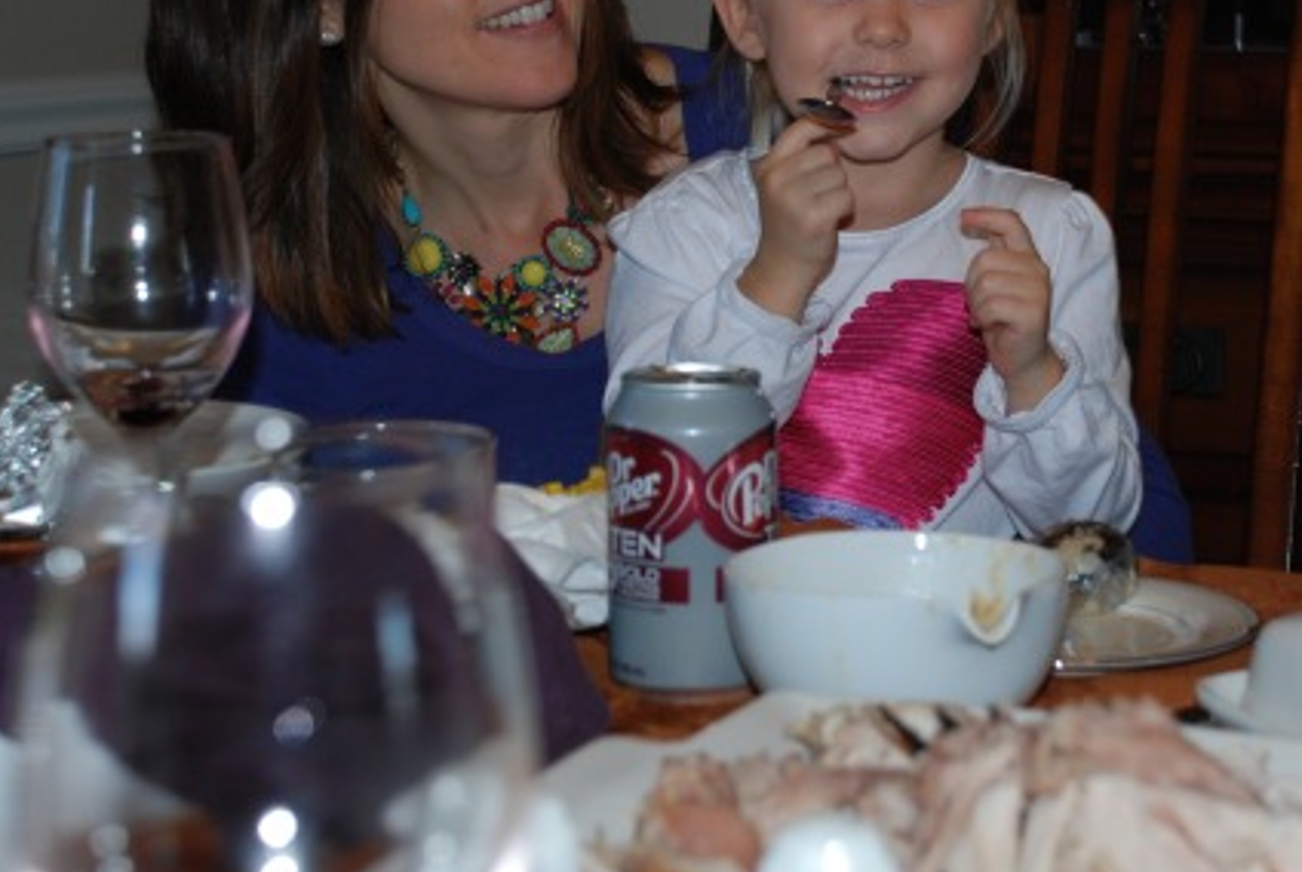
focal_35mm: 86
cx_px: 838
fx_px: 3115
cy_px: 249
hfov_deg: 23.5
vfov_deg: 15.9
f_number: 4.5
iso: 200
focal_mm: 38
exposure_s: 1/60
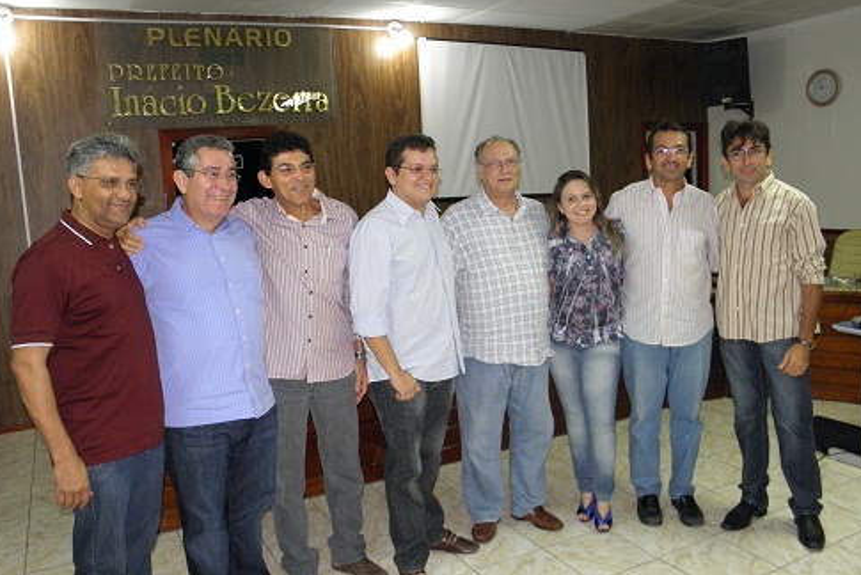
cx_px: 431
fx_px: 718
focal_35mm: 30
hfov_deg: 61.9
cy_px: 313
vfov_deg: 43.6
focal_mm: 5
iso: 250
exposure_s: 1/30
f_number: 3.5
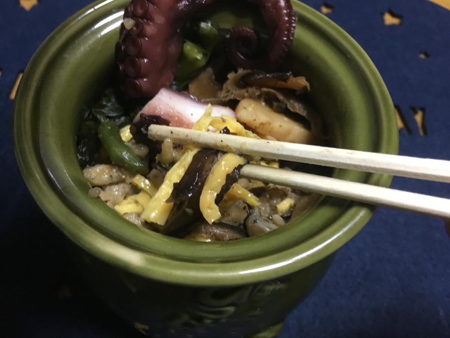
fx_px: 377
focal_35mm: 29
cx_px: 225
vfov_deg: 48.2
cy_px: 169
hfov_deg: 61.7
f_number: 2.2
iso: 200
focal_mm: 4.15
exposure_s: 1/17
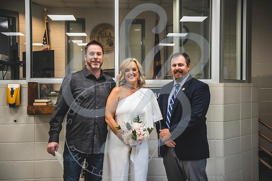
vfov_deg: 29.9
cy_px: 90
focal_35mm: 45
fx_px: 340
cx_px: 136
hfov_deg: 43.6
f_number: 2.8
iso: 500
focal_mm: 45
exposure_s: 1/160
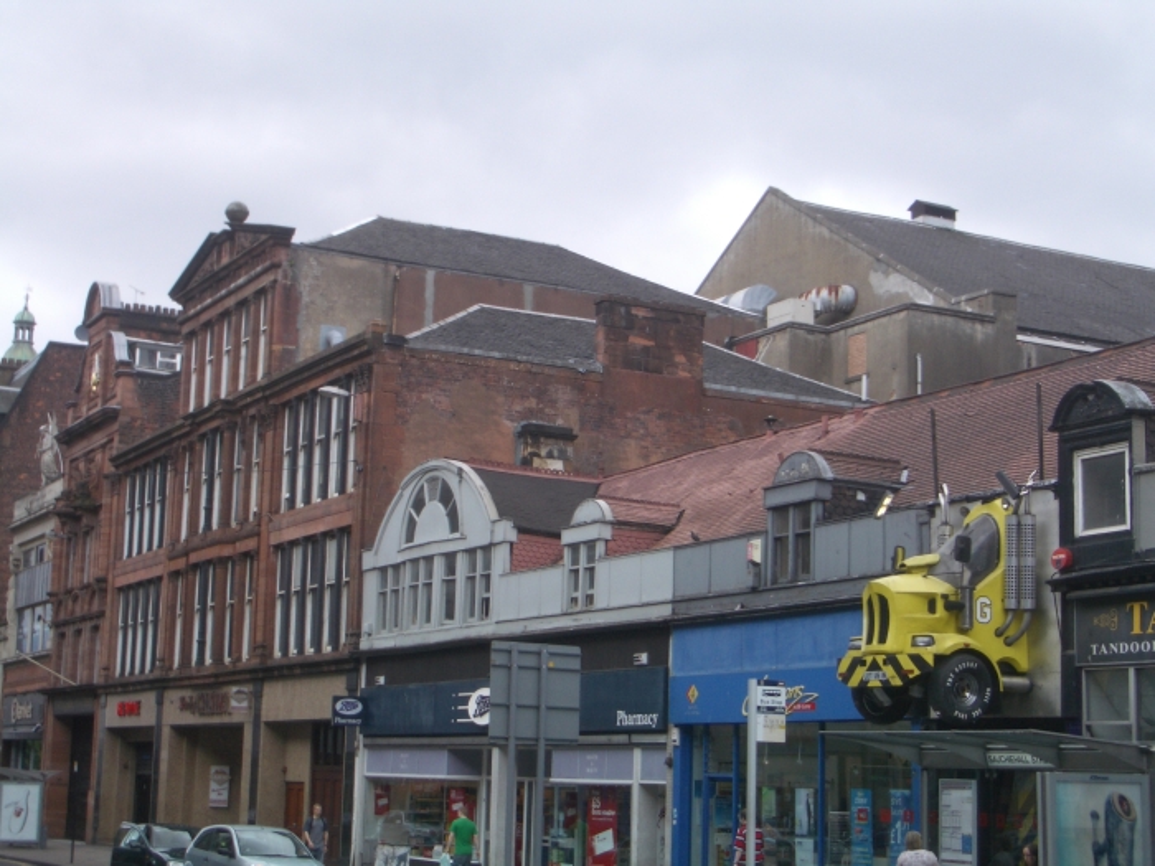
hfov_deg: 31.2
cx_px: 578
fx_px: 2069
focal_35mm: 62
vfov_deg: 23.7
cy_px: 433
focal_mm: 10.2
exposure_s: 1/200
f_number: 5.6
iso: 50
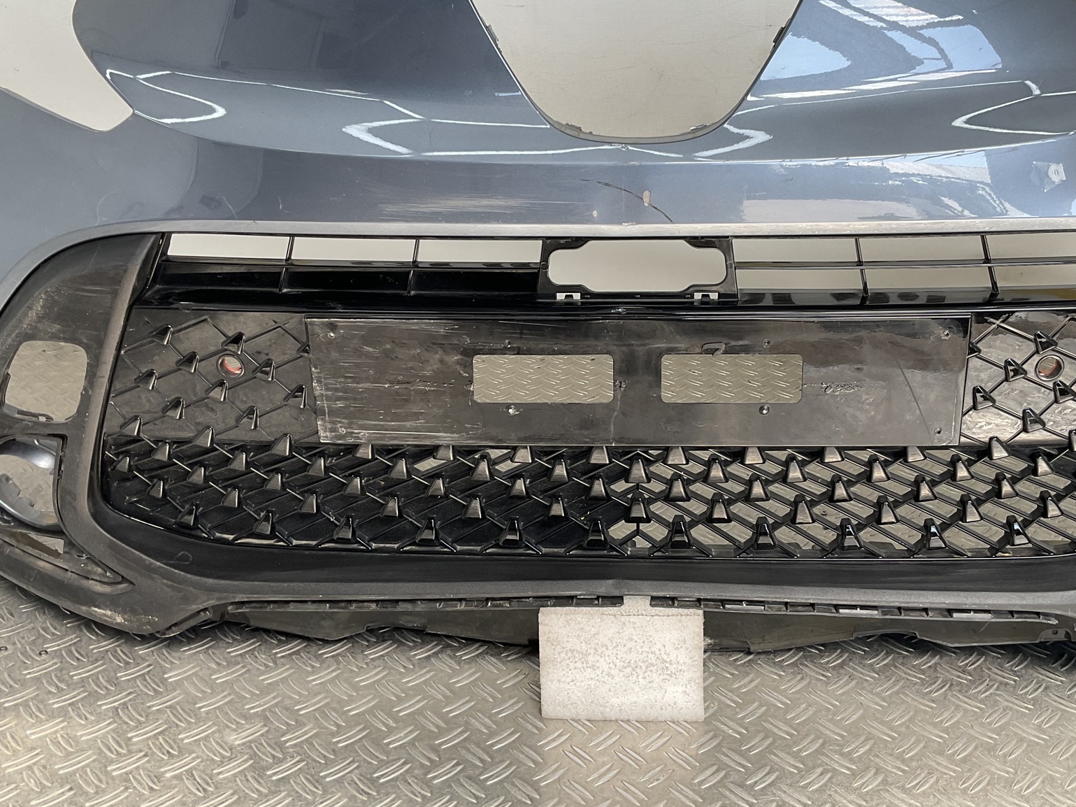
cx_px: 623
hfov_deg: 48.8
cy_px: 341
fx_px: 1181
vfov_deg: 37.6
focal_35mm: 38
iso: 16
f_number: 1.8
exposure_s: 1/175
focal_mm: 3
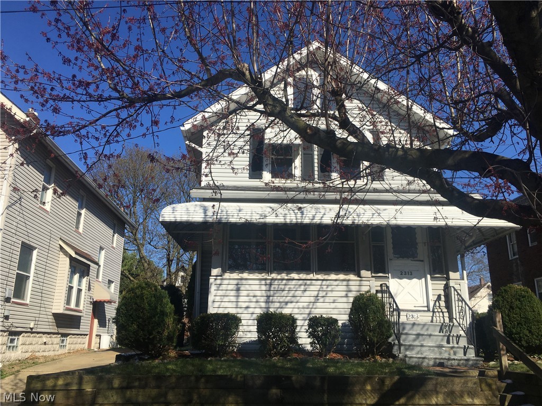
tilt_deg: +16.3
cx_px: 271
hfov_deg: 61.7
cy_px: 203
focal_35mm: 29
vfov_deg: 48.2
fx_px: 454
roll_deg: -0.8
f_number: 2.2
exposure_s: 1/2137
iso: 25
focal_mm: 4.15
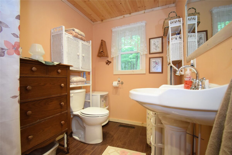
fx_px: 97
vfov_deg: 77.3
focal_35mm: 15
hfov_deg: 100.4
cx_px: 116
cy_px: 78
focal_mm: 10
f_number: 4.5
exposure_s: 1/60
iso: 2000
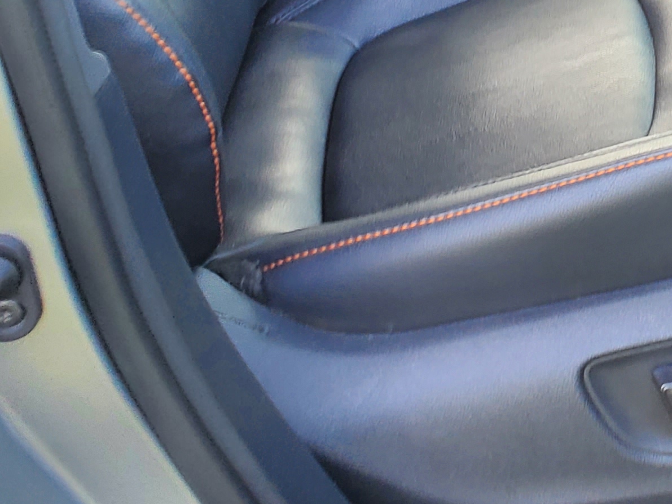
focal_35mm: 88
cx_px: 975
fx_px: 1708
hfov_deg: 19.7
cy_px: -257
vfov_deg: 15.5
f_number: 2.4
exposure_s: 1/54
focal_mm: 4.3
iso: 64
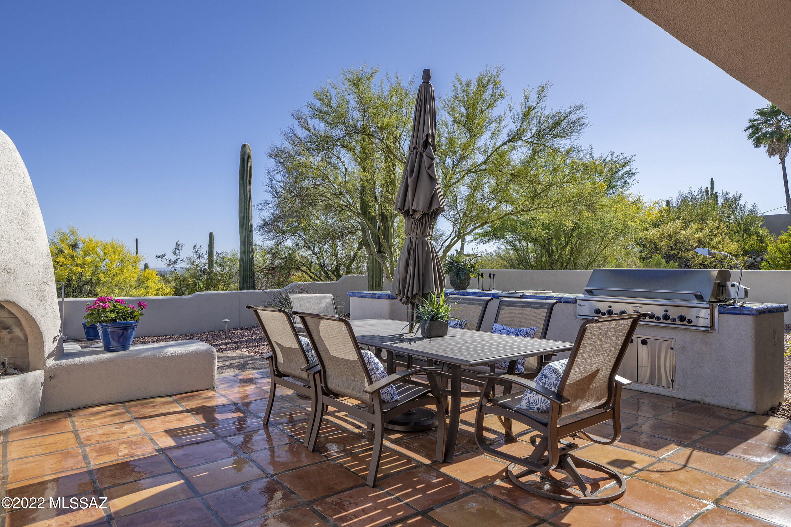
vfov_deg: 61.9
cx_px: 396
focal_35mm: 20
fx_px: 439
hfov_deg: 84.0
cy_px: 264
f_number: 9
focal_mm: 20
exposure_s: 1/160
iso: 100
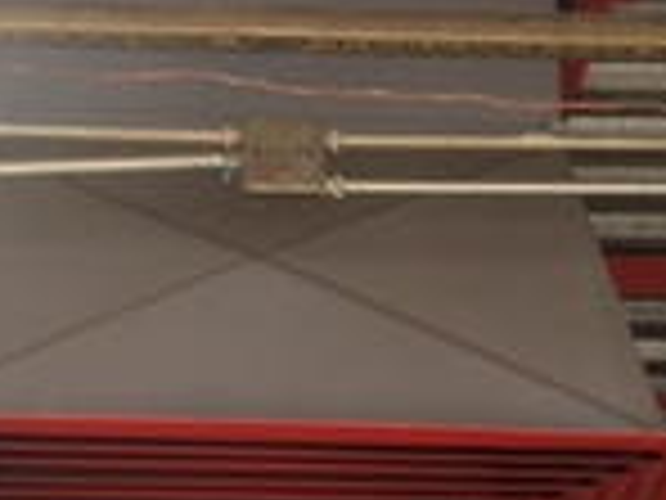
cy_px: 1068
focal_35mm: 125
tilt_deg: +11.7
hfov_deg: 15.8
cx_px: 266
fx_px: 2405
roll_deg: +0.2
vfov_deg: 10.6
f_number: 2.2
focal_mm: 4.15
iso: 25
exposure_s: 1/60
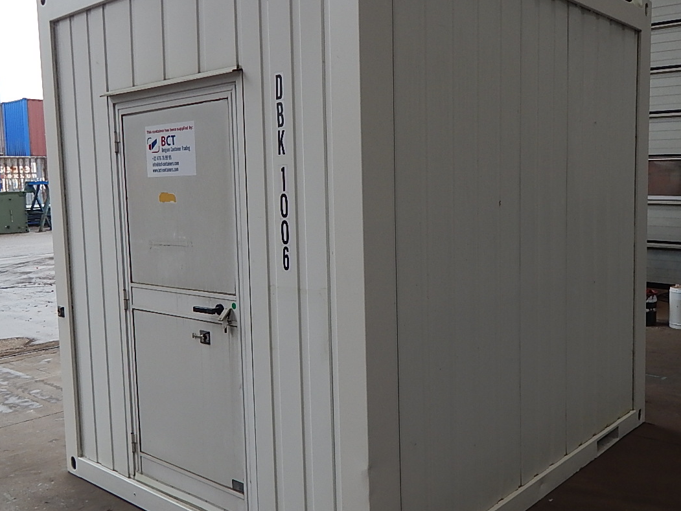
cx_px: 348
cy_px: 253
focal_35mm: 35
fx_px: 689
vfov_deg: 40.7
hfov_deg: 52.6
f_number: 3
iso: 125
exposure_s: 1/80
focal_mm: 4
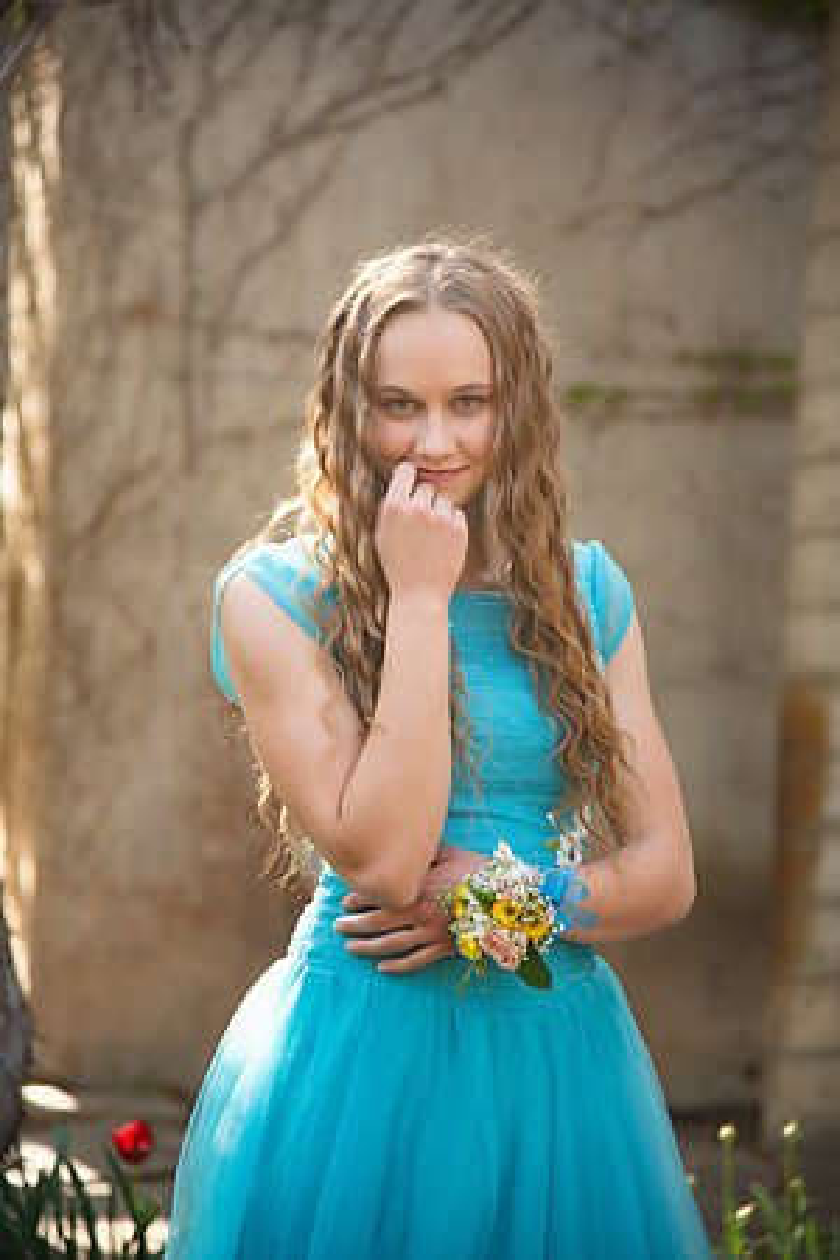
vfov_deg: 17.1
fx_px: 4200
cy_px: 630
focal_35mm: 120
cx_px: 420
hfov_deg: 11.4
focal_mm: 120
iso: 250
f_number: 4
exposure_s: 1/125
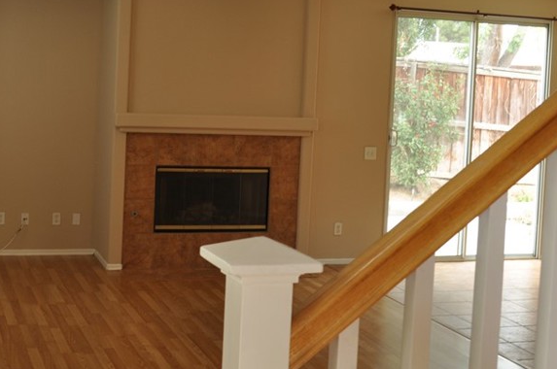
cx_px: 192
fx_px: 911
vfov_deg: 22.7
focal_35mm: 59
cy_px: 103
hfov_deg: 33.7
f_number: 8
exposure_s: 1/10
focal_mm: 22
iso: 200
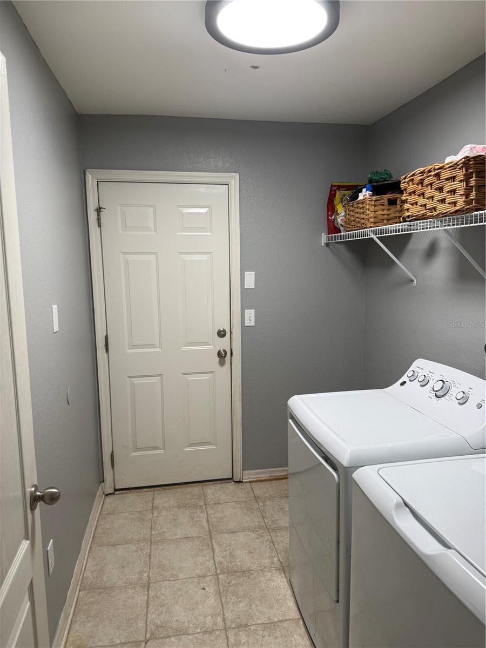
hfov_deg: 56.8
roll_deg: +0.1
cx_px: 243
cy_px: 324
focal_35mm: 24
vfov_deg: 71.6
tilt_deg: -7.9
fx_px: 449
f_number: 1.78
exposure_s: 1/60
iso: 100
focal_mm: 6.76
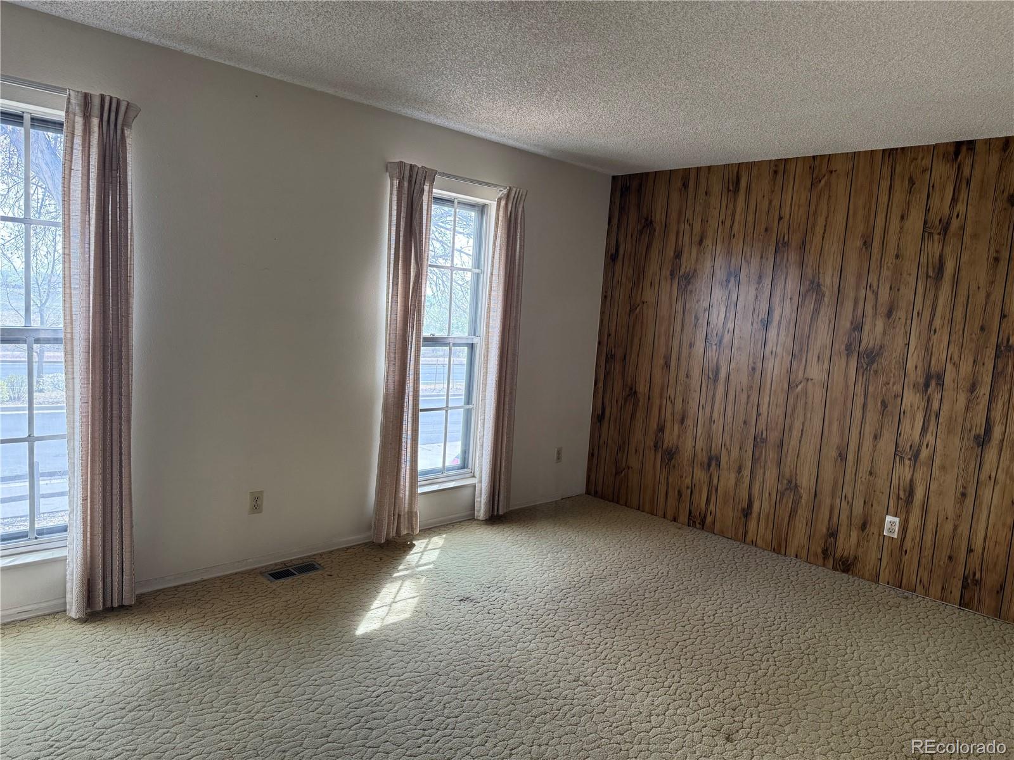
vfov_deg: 56.8
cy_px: 380
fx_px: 703
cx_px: 507
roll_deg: -4.2
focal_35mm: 24
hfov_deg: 71.6
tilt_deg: -6.0
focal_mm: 6.76
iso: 200
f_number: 1.78
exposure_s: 1/237
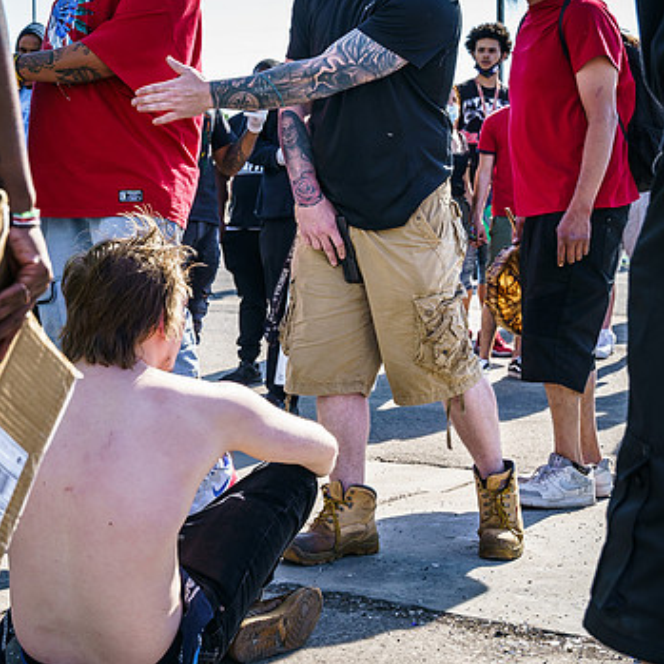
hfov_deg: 24.6
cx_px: 229
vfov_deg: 24.7
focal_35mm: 70
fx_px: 1519
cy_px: 338
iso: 200
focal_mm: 35
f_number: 4.5
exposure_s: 1/400
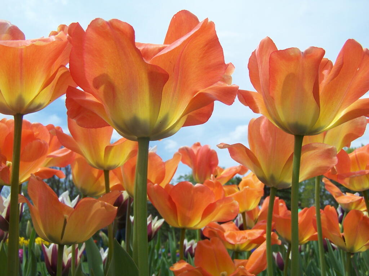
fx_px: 405
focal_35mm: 38
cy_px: 138
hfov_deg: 49.0
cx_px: 184
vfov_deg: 37.7
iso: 80
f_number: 4
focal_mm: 6.3
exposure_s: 1/1000
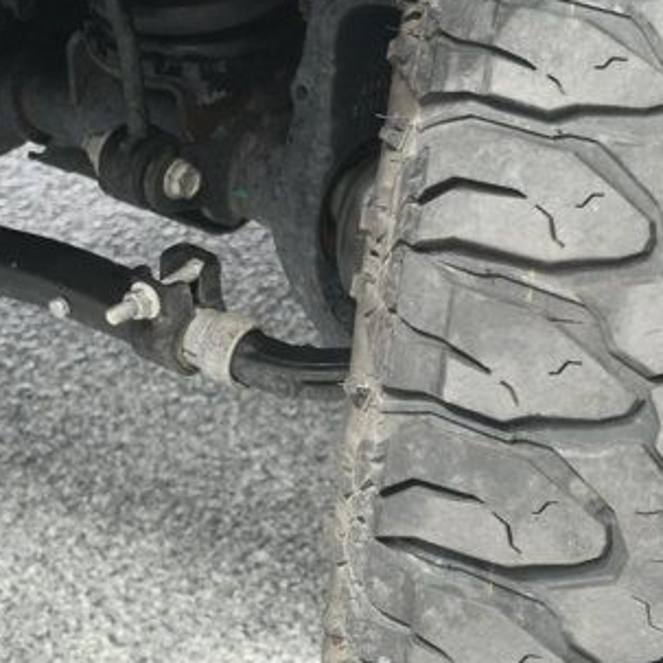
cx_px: 600
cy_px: 348
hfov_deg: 13.4
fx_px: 2795
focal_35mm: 129
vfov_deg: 13.5
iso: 100
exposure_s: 1/160
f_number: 4
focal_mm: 30
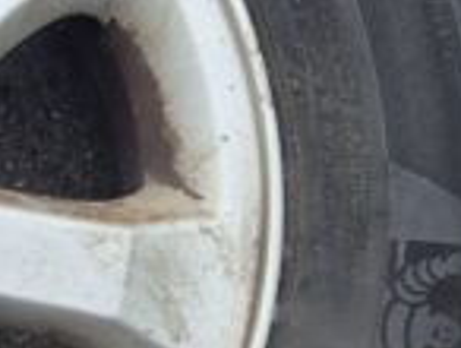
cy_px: 296
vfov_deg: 13.4
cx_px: -262
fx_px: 1467
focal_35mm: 110
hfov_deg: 16.1
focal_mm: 5.4
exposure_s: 1/456
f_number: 1.8
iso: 25
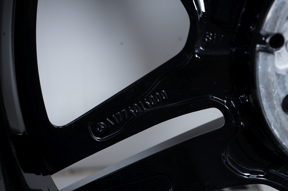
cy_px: 96
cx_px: 144
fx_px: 488
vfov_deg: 22.2
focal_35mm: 61
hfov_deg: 32.9
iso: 250
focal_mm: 61
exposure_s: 1/125
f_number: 7.1
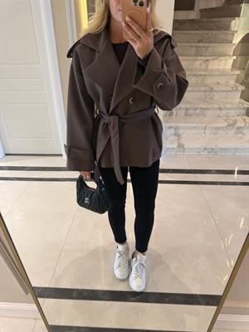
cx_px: 124
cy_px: 166
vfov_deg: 71.6
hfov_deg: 56.8
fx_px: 230
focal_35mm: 24
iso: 125
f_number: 1.78
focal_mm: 6.76
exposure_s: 1/50
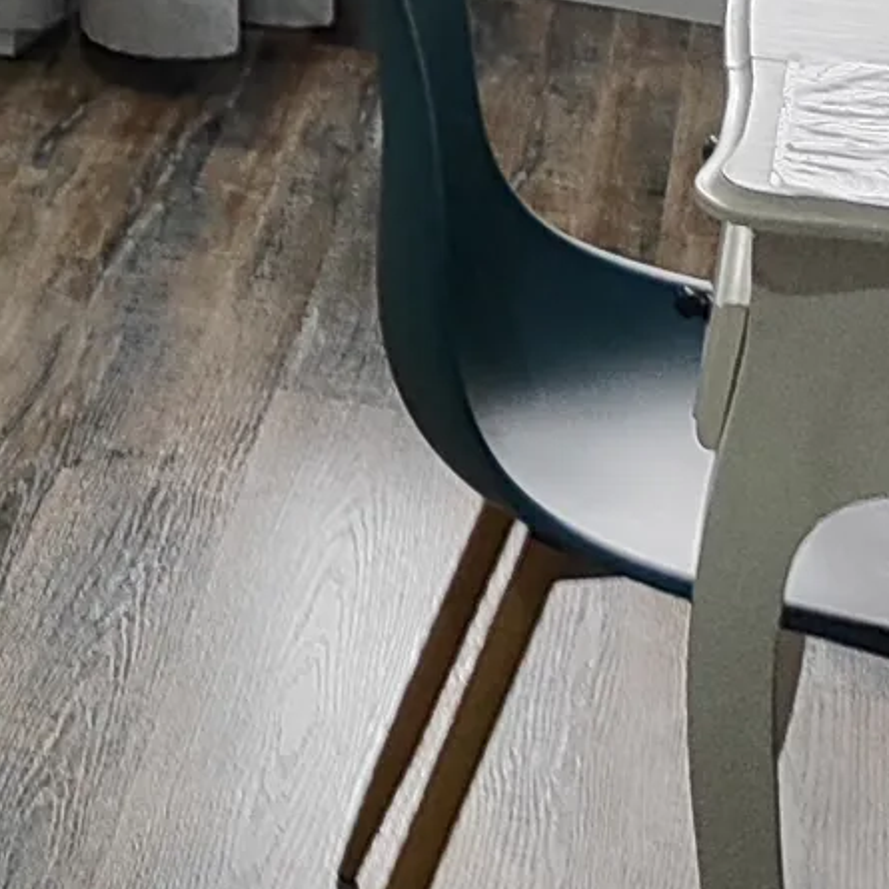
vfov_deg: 13.8
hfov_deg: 12.5
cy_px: -531
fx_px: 3400
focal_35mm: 117
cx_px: -1079
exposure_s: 1/60
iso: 228
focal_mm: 5.59
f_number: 1.88
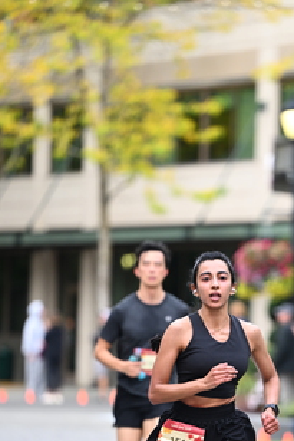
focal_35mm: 305
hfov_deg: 4.5
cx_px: 240
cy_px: 294
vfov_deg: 6.7
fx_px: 3732
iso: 1000
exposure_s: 1/1600
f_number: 2.8
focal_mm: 170
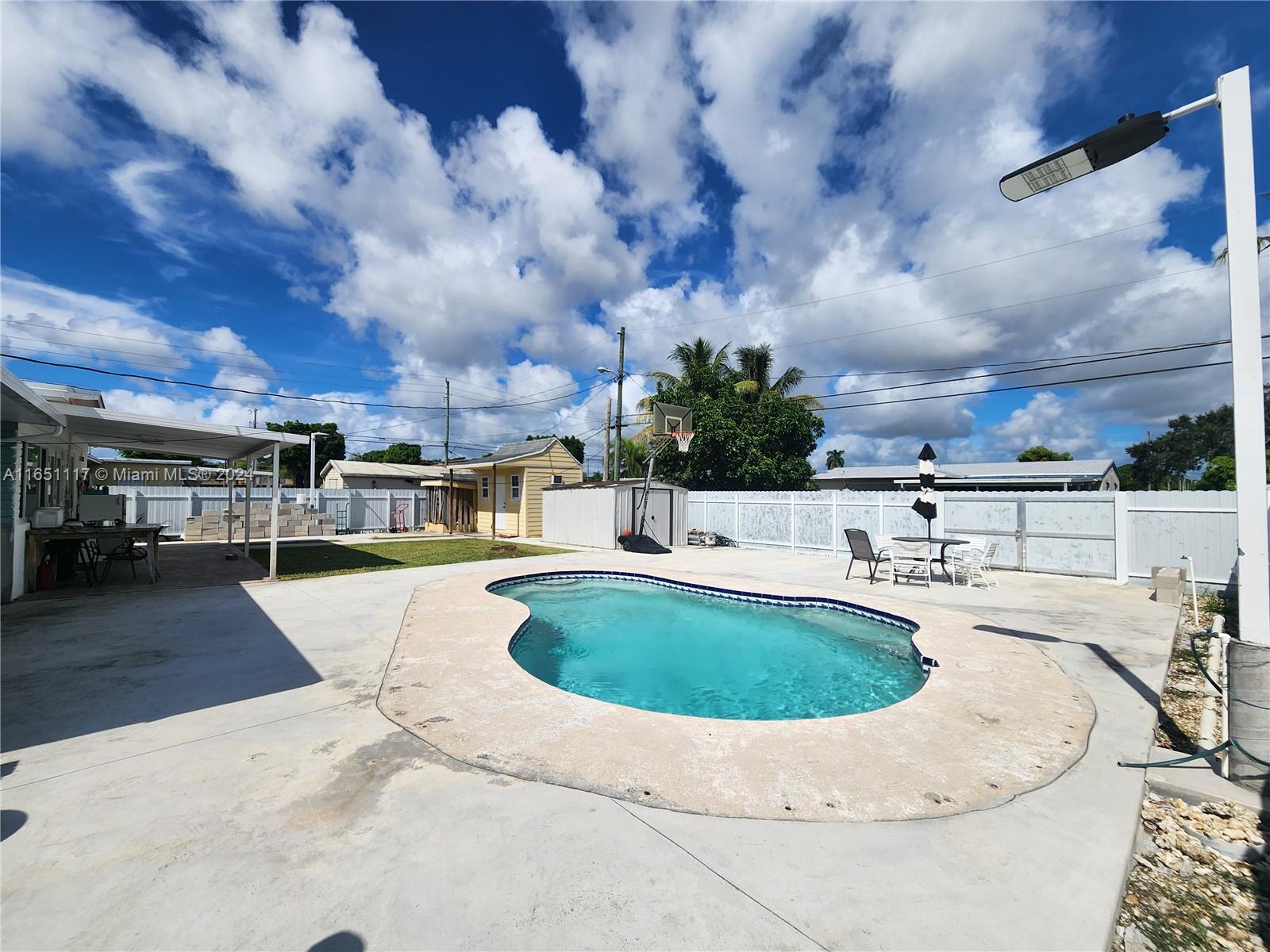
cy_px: 476
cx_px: 635
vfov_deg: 89.9
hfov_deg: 106.2
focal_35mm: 13
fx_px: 477
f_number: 2.2
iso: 50
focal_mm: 2.2
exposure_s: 1/4408
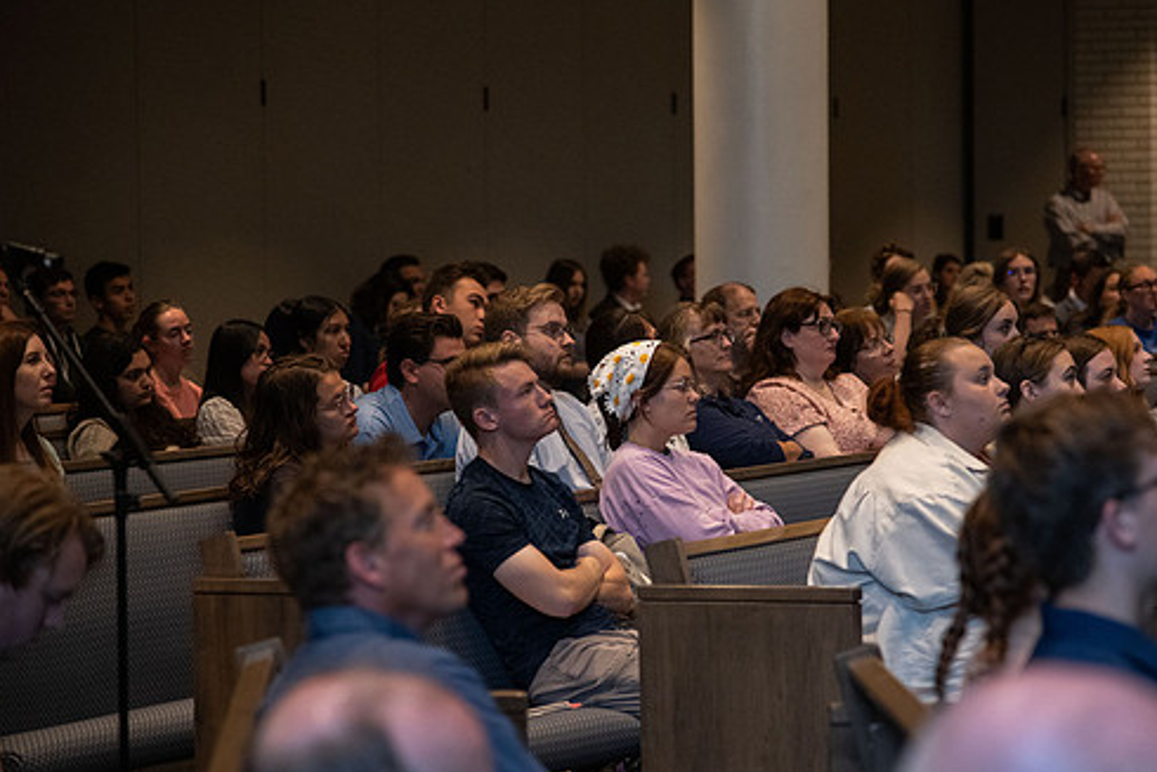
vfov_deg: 9.7
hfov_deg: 14.4
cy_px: 450
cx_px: 680
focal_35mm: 142
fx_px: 4565
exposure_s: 1/250
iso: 3200
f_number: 4
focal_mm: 120
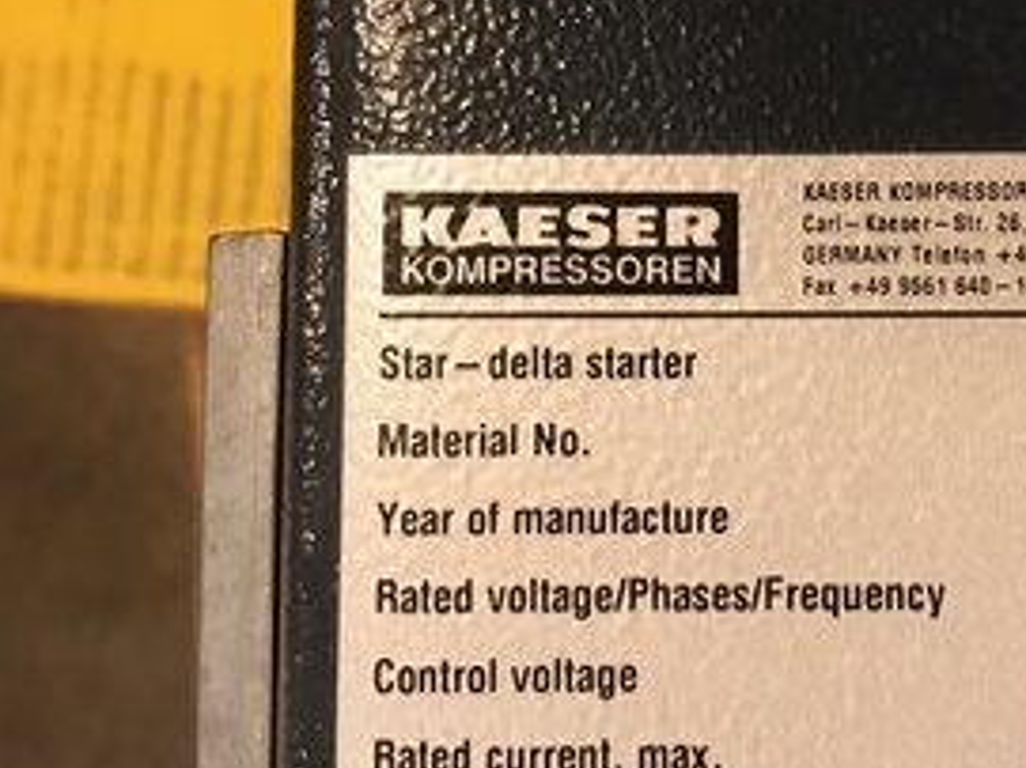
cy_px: 314
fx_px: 1837
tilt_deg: -85.1
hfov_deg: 30.4
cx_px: 825
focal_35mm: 62
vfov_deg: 23.6
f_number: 1.8
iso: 100
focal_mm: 3.99
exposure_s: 1/11
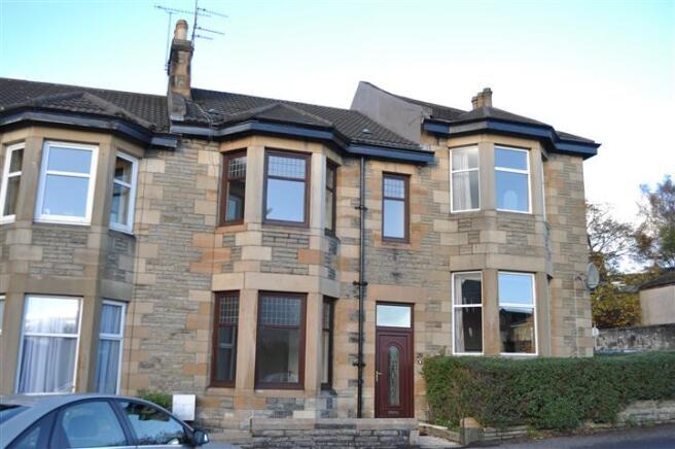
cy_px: 224
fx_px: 674
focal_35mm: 36
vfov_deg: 36.8
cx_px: 338
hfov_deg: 53.2
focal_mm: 24
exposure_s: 1/100
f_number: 4.5
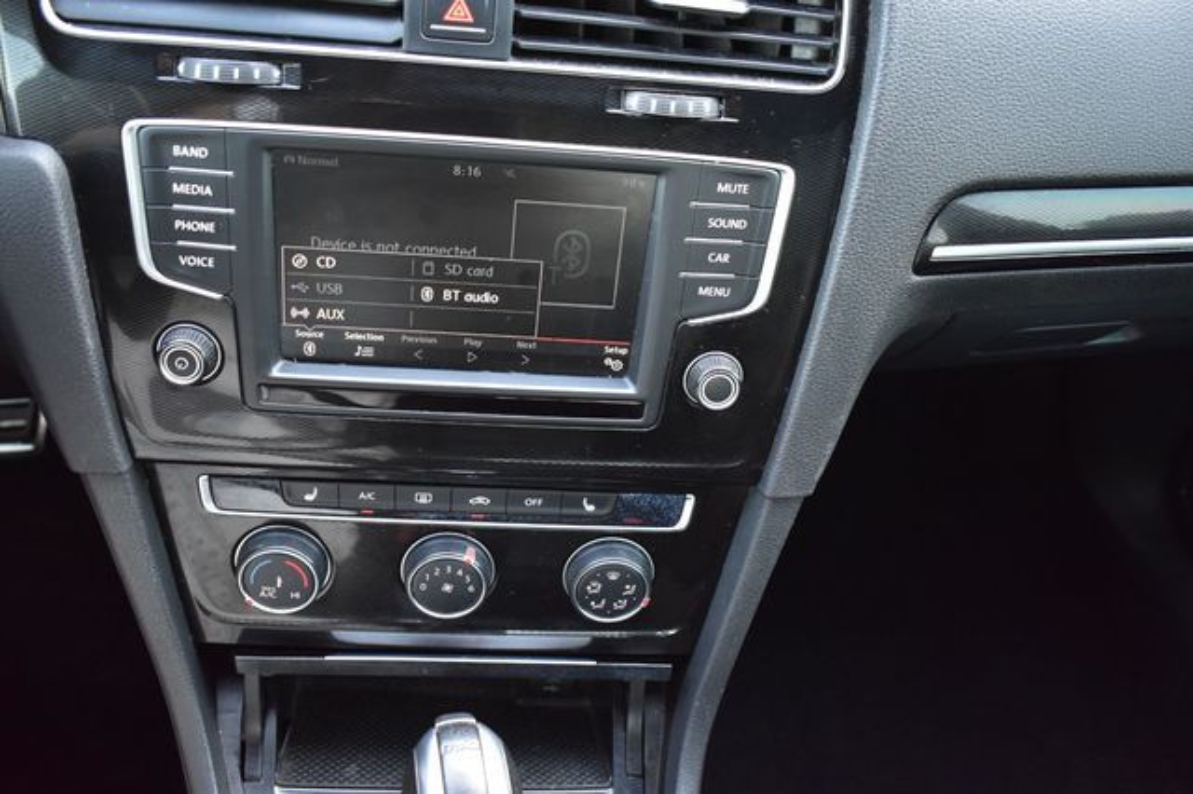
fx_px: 1143
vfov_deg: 38.3
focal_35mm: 34
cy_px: 397
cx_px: 596
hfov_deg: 55.1
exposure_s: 1/15
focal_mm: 23
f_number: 4.5
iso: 1600
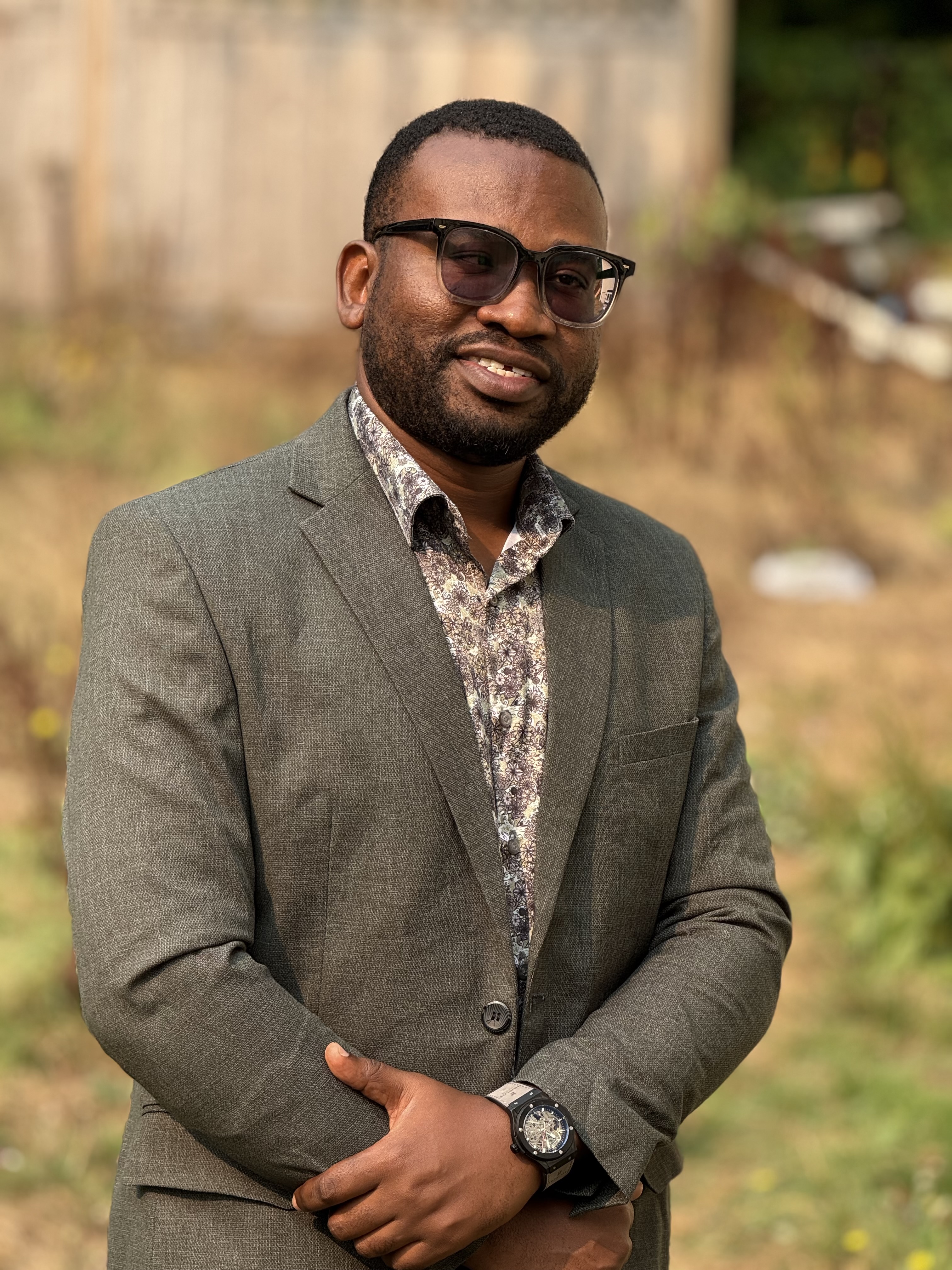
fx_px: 4400
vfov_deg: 16.4
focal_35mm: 120
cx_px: 476
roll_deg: -0.8
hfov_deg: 12.3
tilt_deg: +0.3
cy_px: 635
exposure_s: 1/352
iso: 64
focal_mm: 15.66
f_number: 2.8
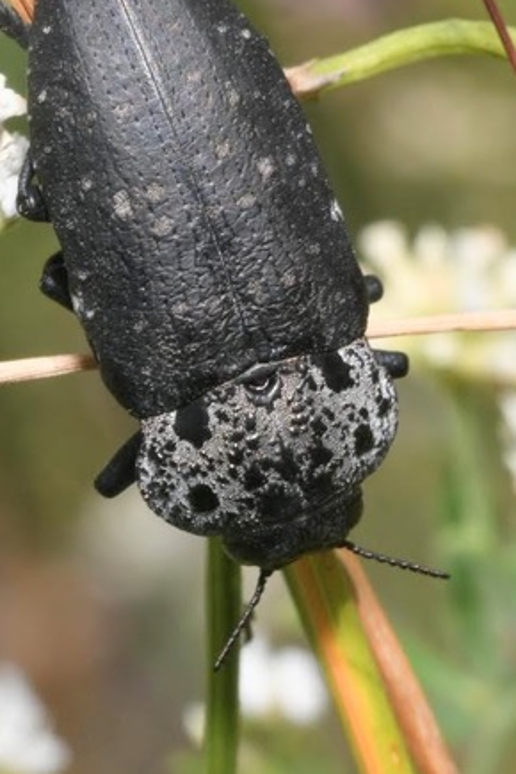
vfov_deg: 8.9
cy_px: 308
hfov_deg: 5.9
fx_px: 4982
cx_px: 237
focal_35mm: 232
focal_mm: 105
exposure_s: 1/60
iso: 100
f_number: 29
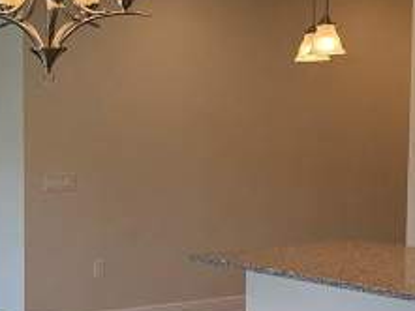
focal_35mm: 87
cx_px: -58
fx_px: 1044
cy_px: 210
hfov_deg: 21.2
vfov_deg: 16.9
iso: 64
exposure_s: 1/191
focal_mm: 6.86
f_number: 1.78
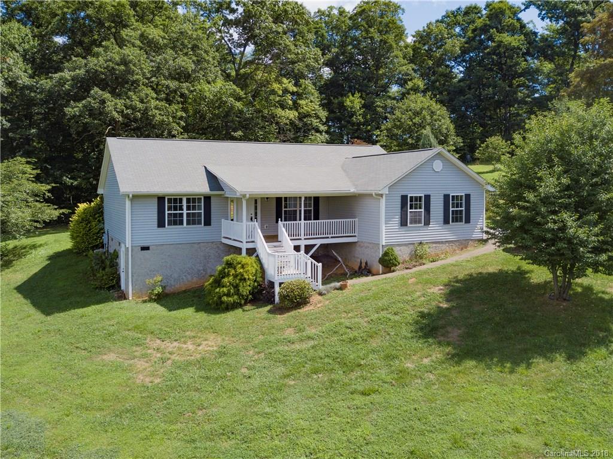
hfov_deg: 67.3
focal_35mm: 26
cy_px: 230
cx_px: 306
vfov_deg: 53.0
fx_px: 460
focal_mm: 4.7
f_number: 2.2
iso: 100
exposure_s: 1/1250
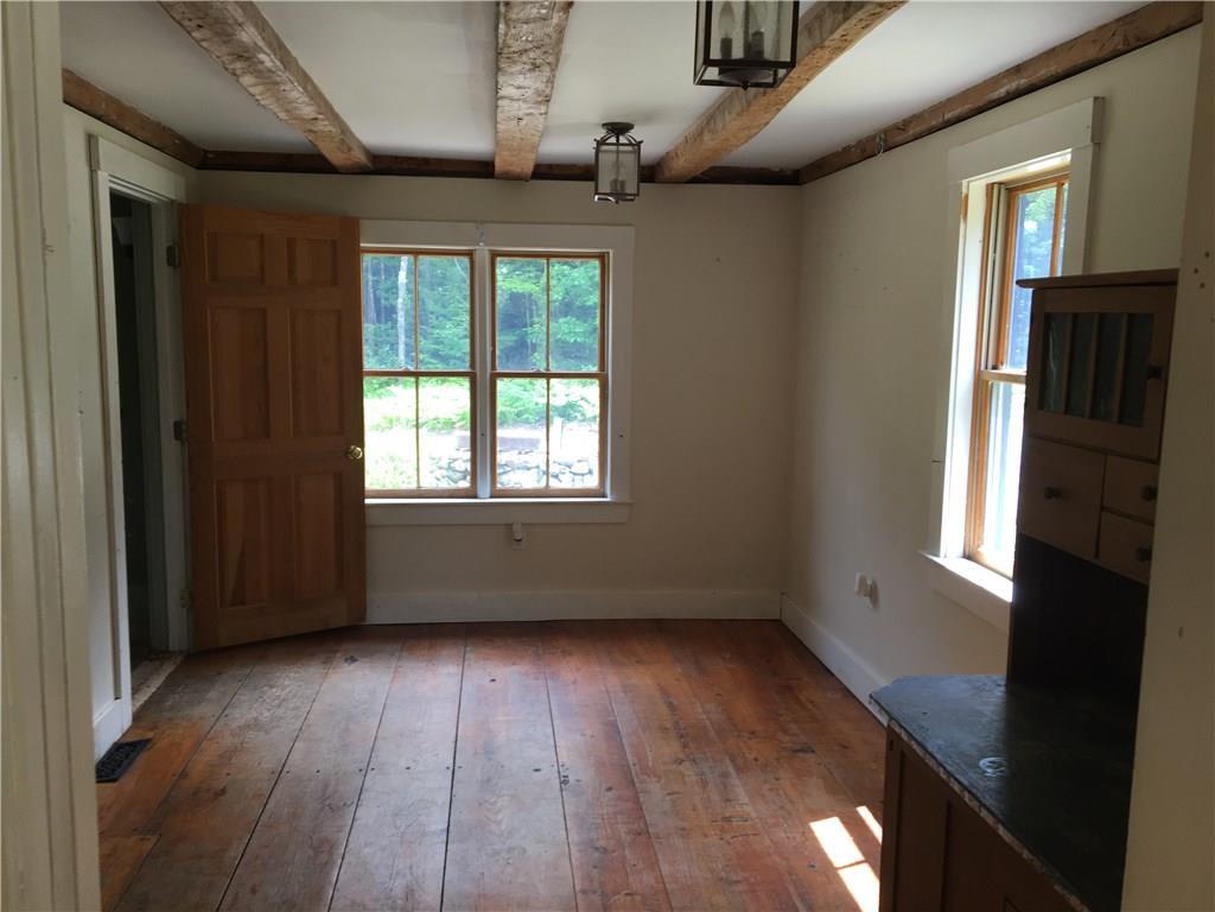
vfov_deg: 48.2
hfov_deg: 61.7
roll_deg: -0.7
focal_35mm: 29
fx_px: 1018
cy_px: 456
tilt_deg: -7.8
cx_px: 608
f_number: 2.2
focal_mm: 4.15
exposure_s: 1/120
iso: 40
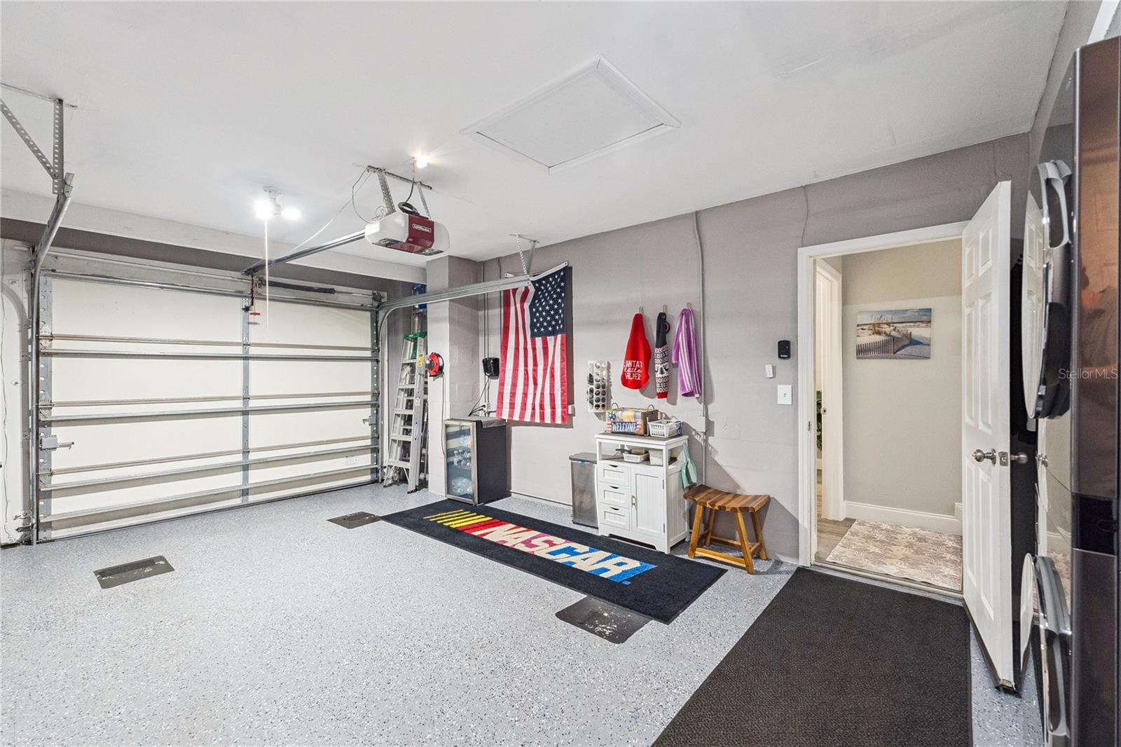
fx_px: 467
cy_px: 374
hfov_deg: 100.4
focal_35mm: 15
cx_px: 560
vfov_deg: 77.3
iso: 1000
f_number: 4.5
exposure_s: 1/125
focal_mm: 10
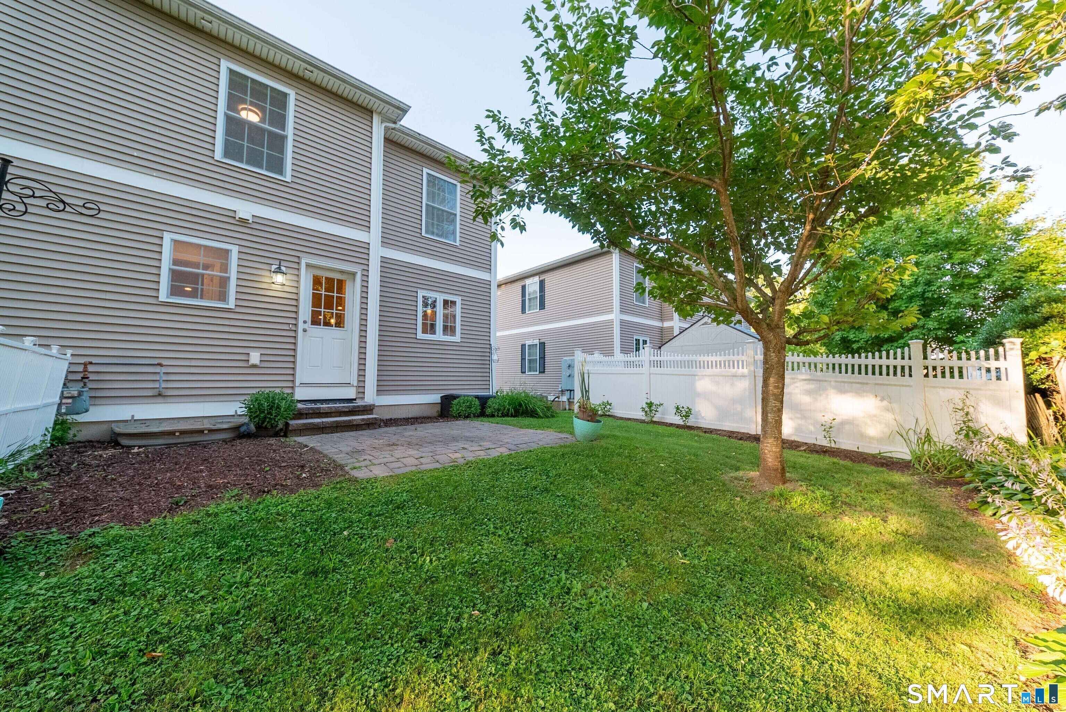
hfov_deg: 112.6
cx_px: 533
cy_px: 356
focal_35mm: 12
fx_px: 356
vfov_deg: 90.1
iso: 640
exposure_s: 1/1250
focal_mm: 12
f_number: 6.3
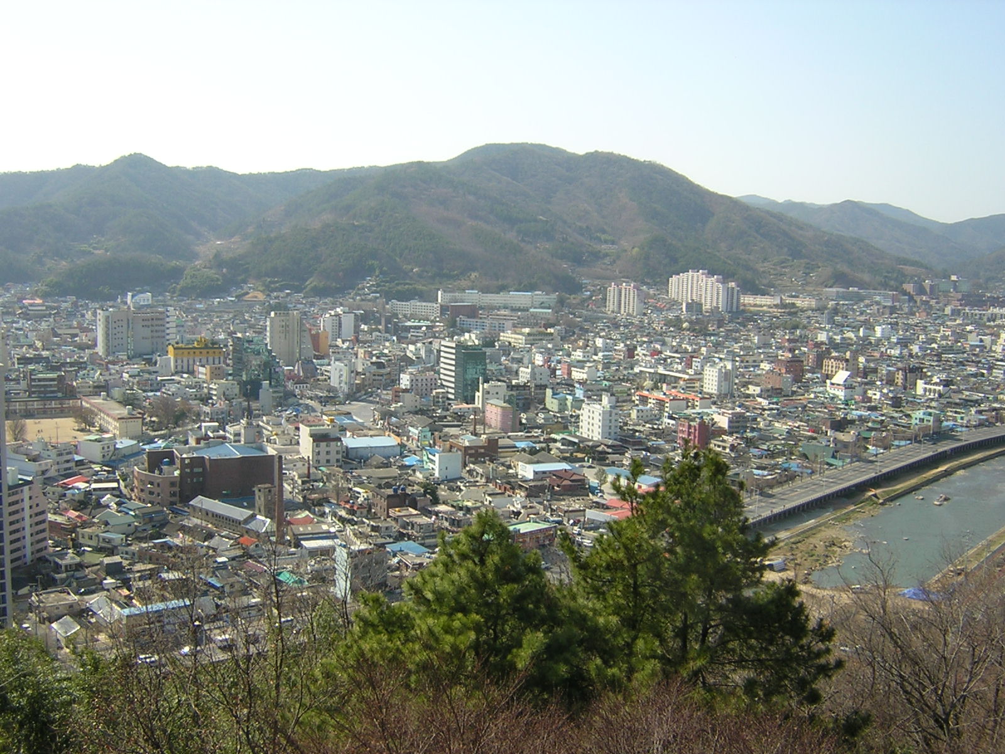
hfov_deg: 51.4
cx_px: 502
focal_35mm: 36
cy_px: 377
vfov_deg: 39.7
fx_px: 1045
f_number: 5.2
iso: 100
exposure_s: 1/224
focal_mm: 4.7
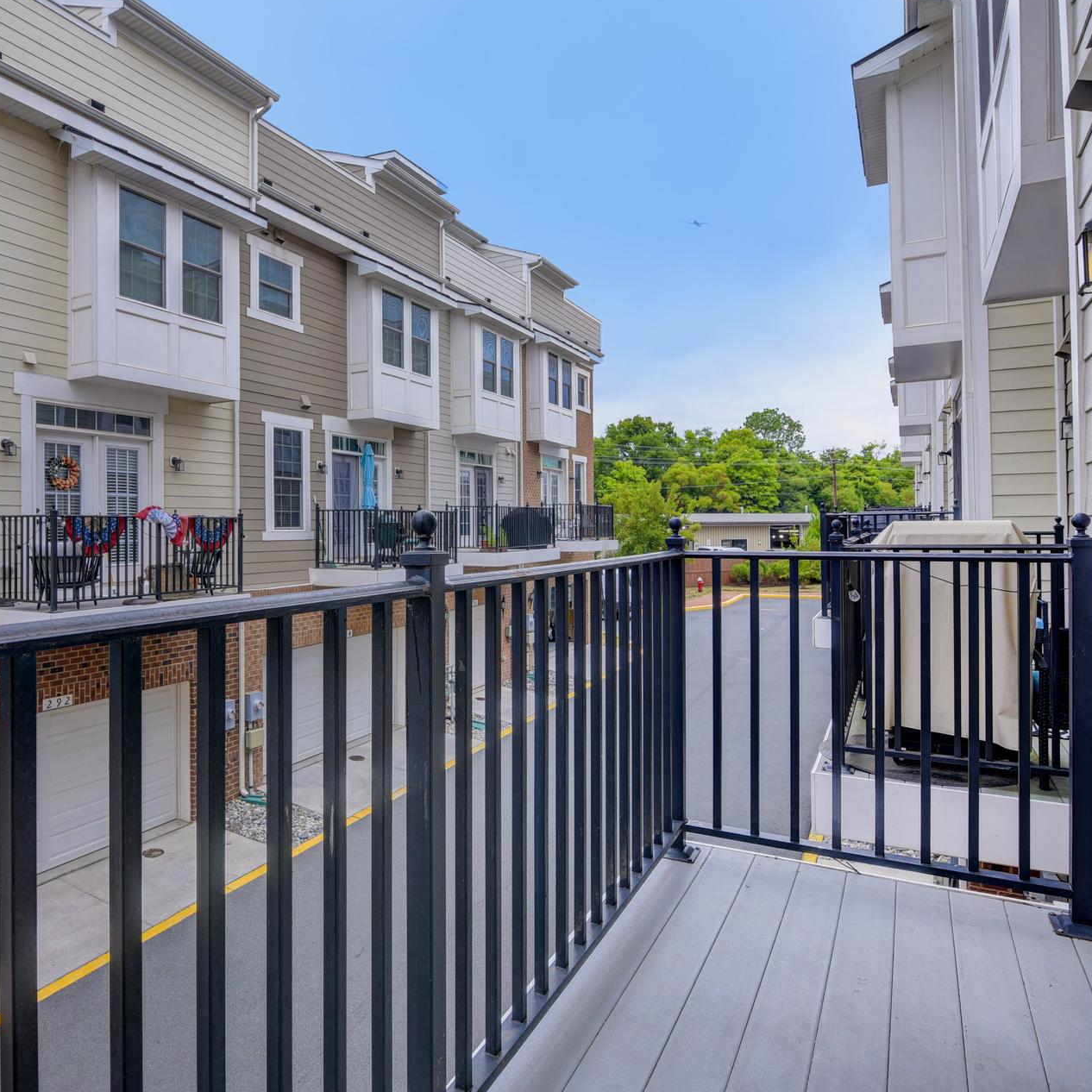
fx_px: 785
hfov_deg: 68.5
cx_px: 409
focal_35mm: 22
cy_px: 508
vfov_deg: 69.5
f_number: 7.1
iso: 100
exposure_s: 1/40
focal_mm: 16
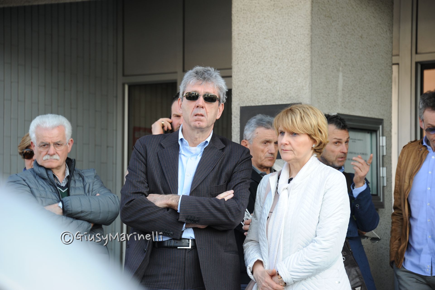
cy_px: 145
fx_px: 2053
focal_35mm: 170
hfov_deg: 12.1
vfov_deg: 8.1
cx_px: 218
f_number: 7.1
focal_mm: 170
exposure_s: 1/200
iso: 500
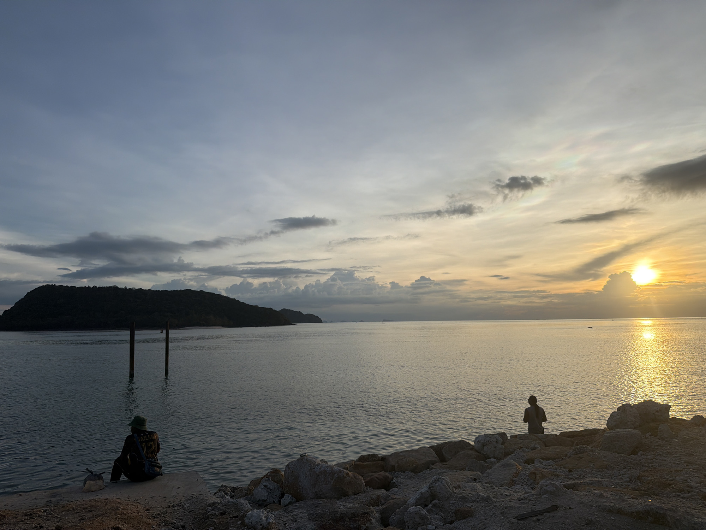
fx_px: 489
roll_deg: +1.5
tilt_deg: +6.3
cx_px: 353
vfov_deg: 56.8
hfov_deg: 71.6
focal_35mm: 24
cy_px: 265
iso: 80
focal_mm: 6.76
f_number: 1.78
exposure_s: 1/6173
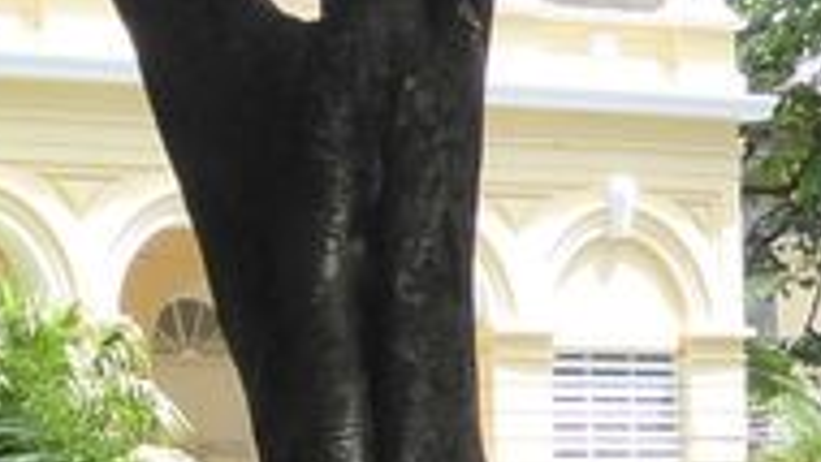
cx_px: -519
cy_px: 488
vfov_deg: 7.7
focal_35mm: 156
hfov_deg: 12.8
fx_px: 3397
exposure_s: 1/200
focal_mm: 5.8
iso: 160
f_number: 3.6
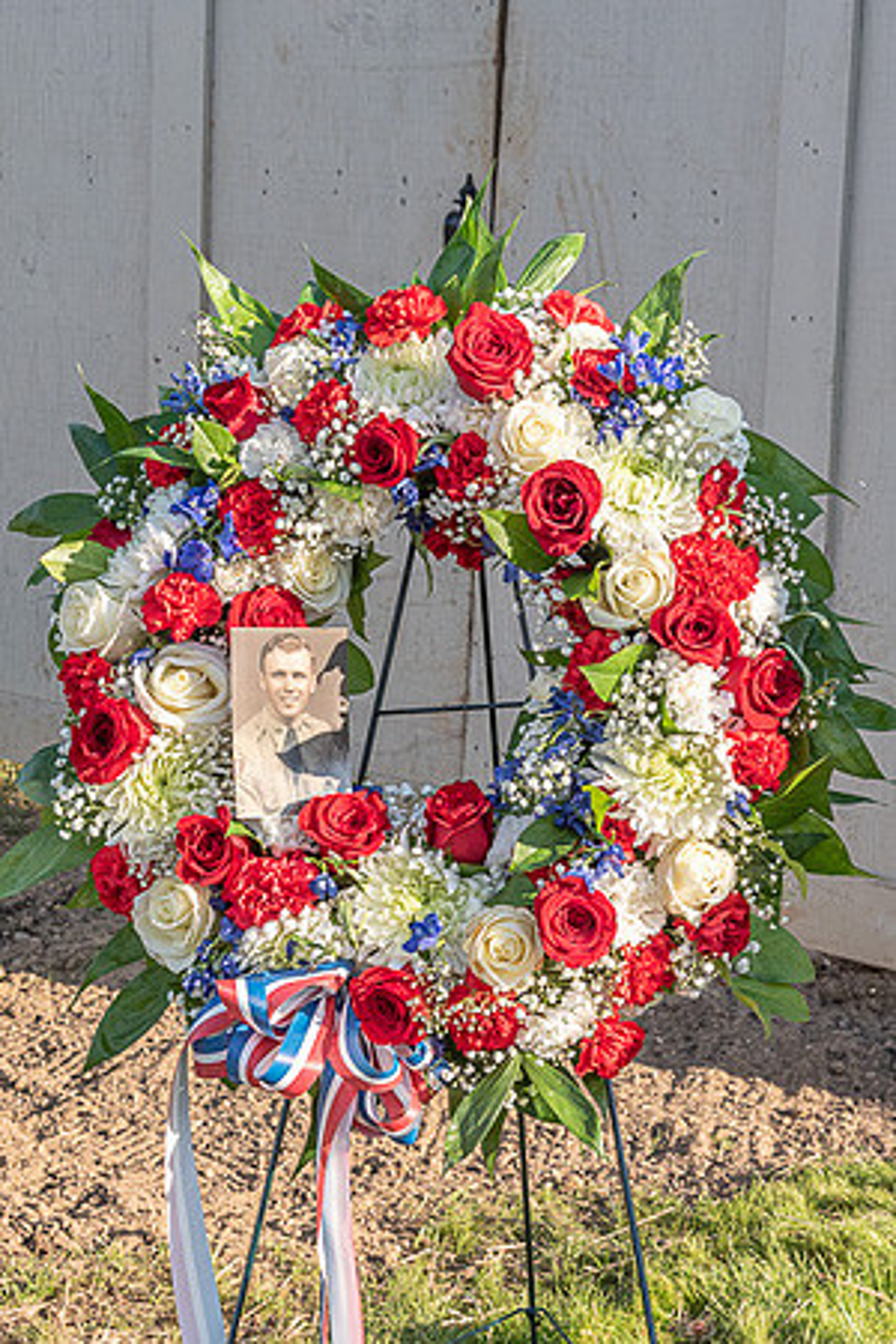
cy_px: 672
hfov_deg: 17.5
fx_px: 2909
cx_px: 289
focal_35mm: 78
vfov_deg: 26.0
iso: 500
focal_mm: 52
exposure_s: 1/400
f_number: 10
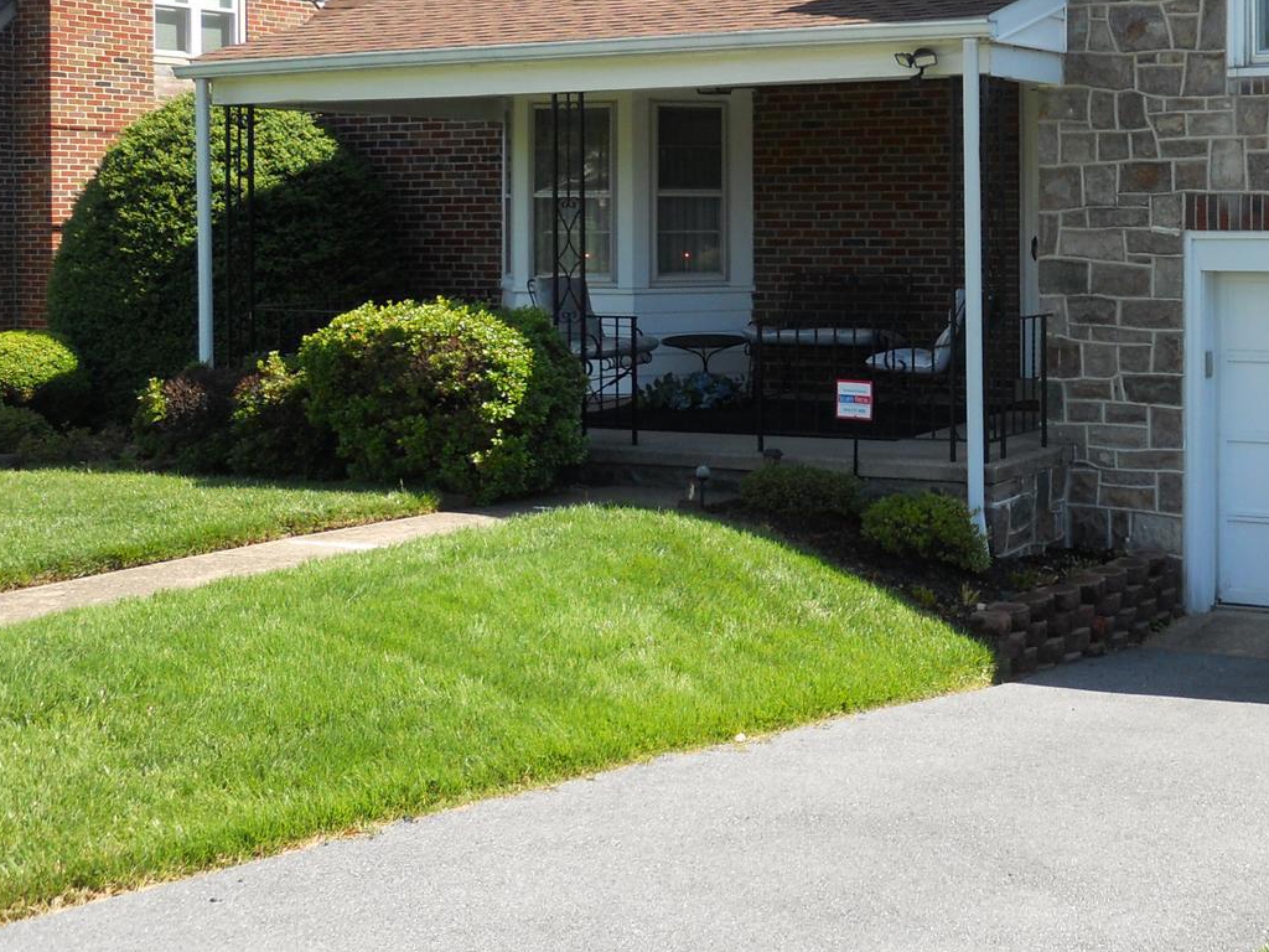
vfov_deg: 25.7
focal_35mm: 56
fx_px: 2053
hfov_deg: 33.0
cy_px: 211
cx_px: 1078
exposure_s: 1/500
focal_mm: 5
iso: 80
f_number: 2.7
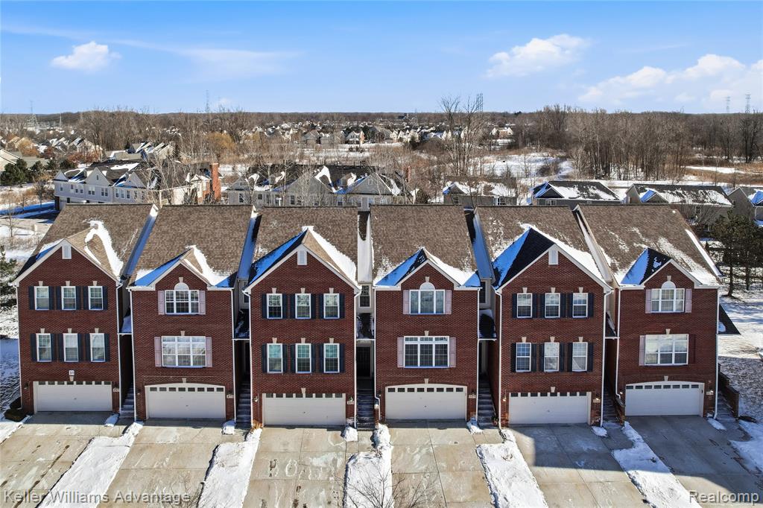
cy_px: 254
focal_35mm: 22
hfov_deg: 78.6
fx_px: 466
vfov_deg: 57.2
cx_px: 382
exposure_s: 1/500
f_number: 2.8
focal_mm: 8.4
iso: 130
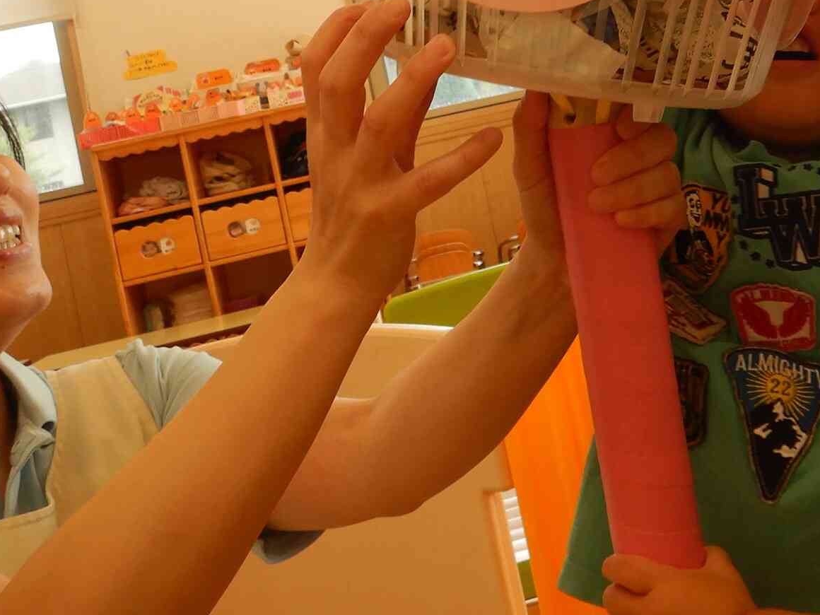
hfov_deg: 30.1
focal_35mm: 62
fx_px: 1469
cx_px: 705
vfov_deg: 22.8
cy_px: 18
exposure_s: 1/160
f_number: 2.8
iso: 125
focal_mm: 4.3
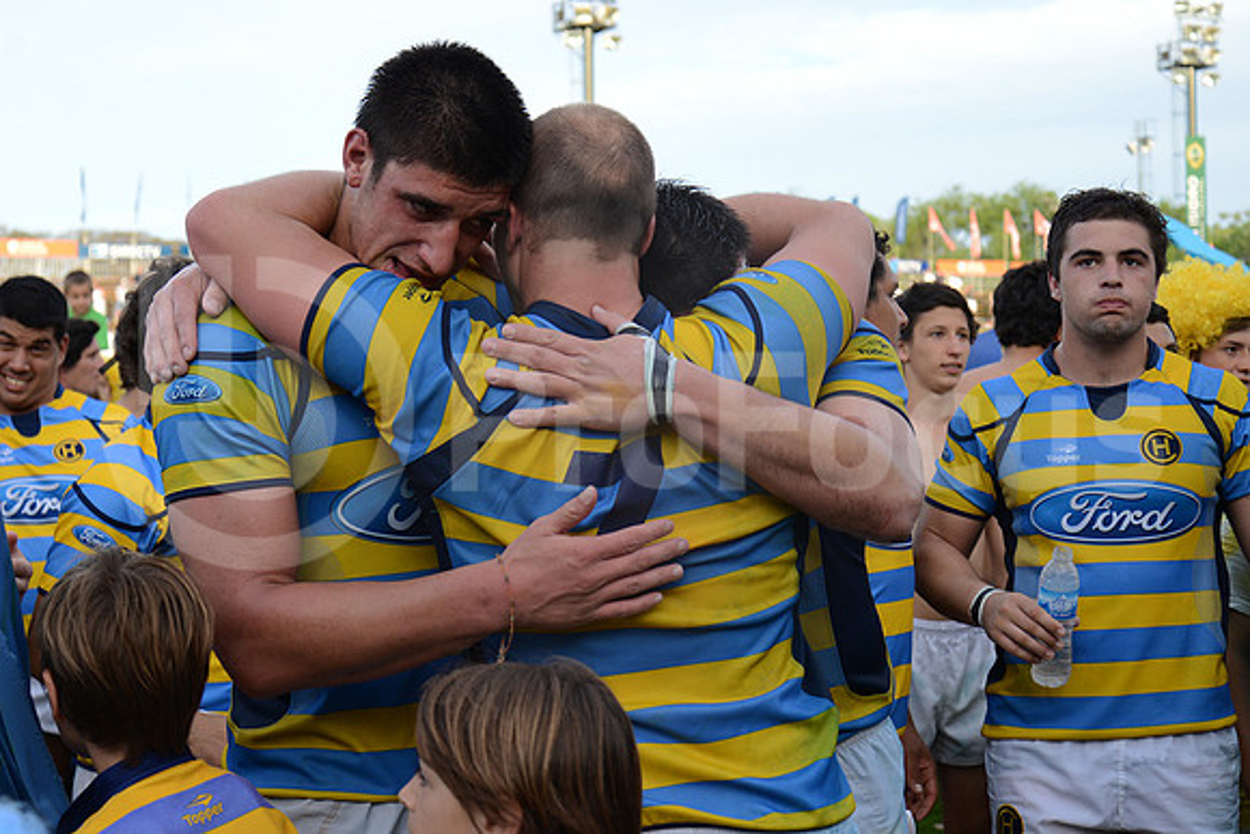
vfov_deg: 28.1
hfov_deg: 41.1
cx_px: 625
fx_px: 1667
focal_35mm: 48
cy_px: 417
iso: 640
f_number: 4.5
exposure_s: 1/640
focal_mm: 48
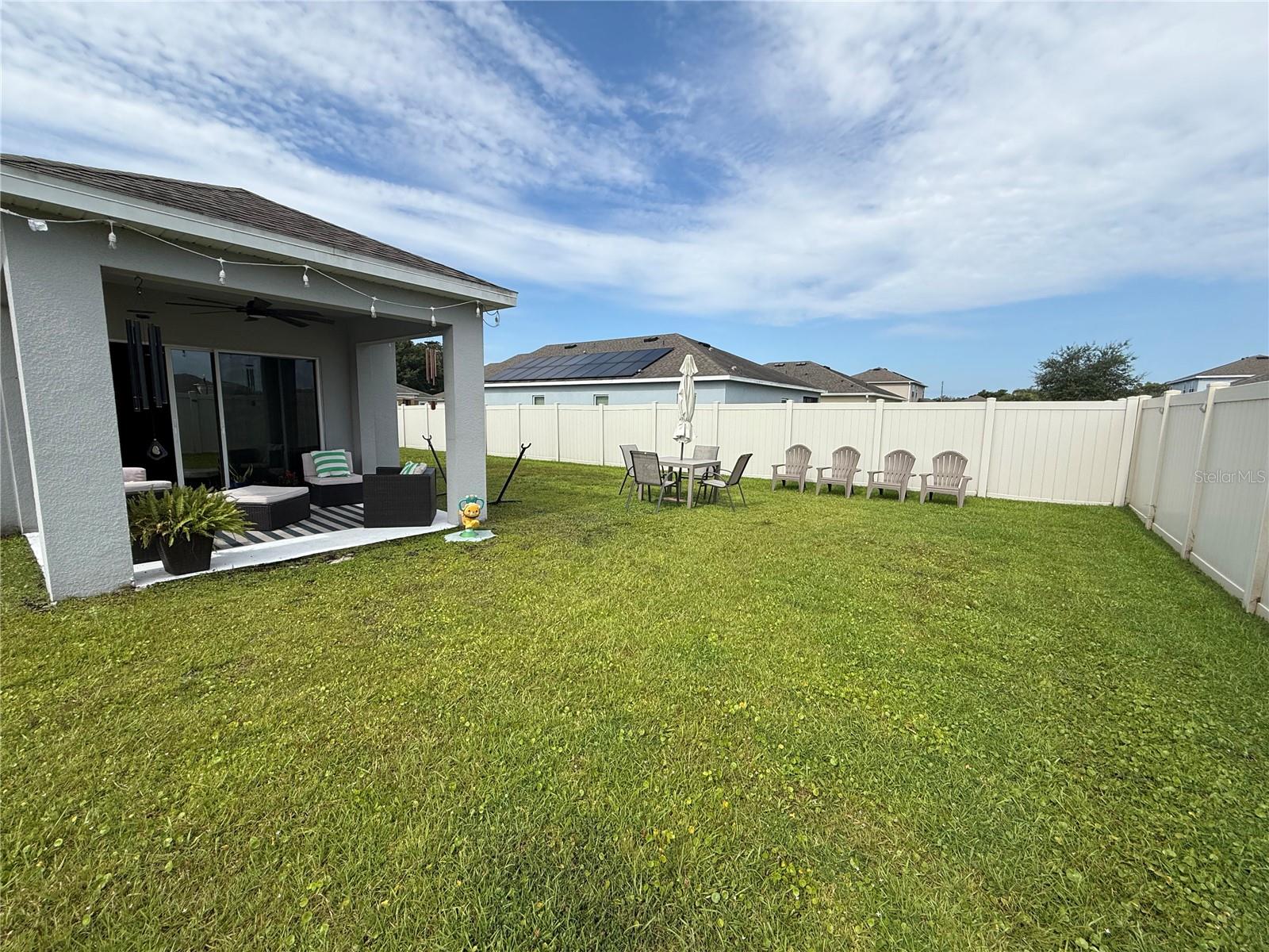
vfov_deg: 85.7
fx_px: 513
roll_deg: -0.5
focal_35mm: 14
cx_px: 634
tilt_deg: -7.4
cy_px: 476
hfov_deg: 102.1
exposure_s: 1/2165
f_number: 2.2
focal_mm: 2.22
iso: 50
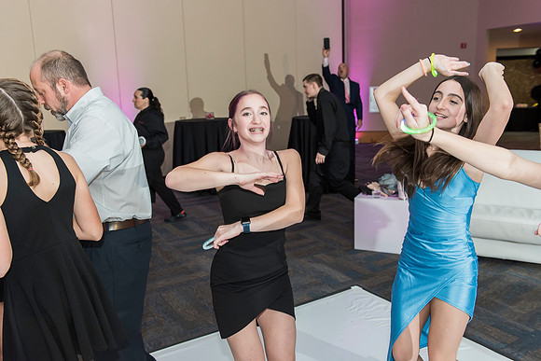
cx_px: 270
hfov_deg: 58.7
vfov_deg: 41.1
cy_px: 180
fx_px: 481
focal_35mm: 32
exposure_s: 1/100
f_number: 4
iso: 1000
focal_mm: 32
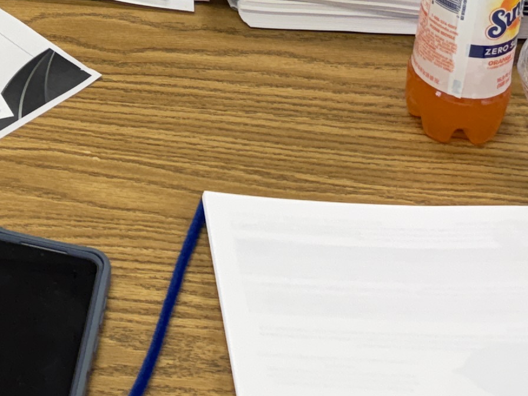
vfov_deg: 12.4
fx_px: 1647
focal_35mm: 108
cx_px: -141
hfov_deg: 17.2
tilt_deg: -23.0
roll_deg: +2.3
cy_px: -352
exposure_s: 1/120
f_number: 1.78
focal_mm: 6.76
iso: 125
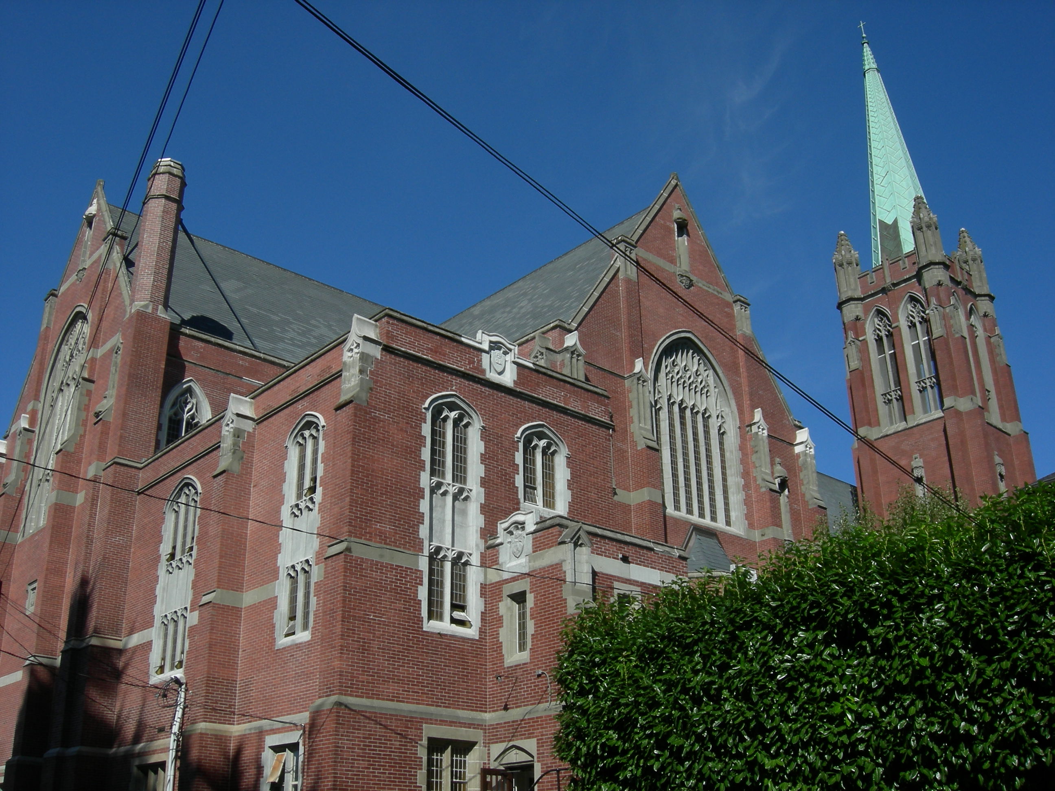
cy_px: 396
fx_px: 1097
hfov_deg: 51.4
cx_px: 528
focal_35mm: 36
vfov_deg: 39.7
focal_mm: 7.5
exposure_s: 1/342
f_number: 6.8
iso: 64
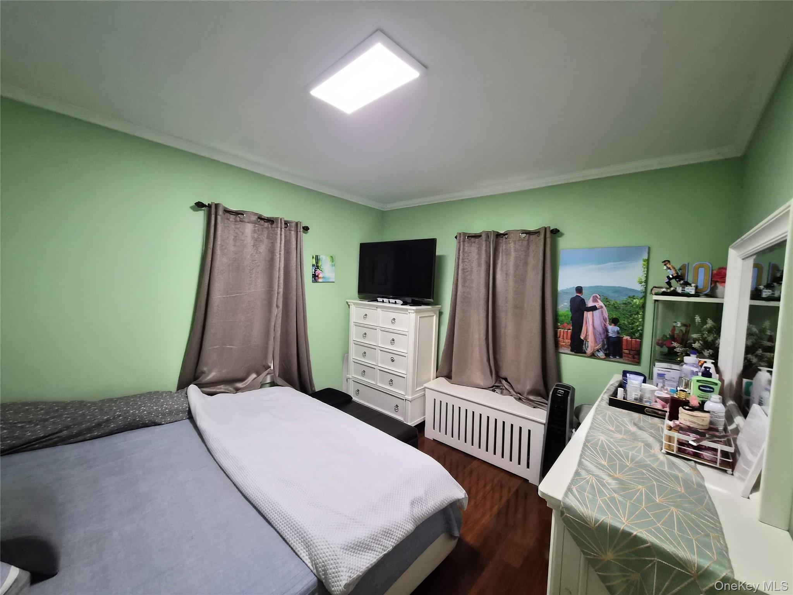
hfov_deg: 106.2
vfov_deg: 89.9
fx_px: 298
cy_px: 298
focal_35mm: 13
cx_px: 396
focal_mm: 1.7
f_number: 2.2
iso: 400
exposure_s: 1/60
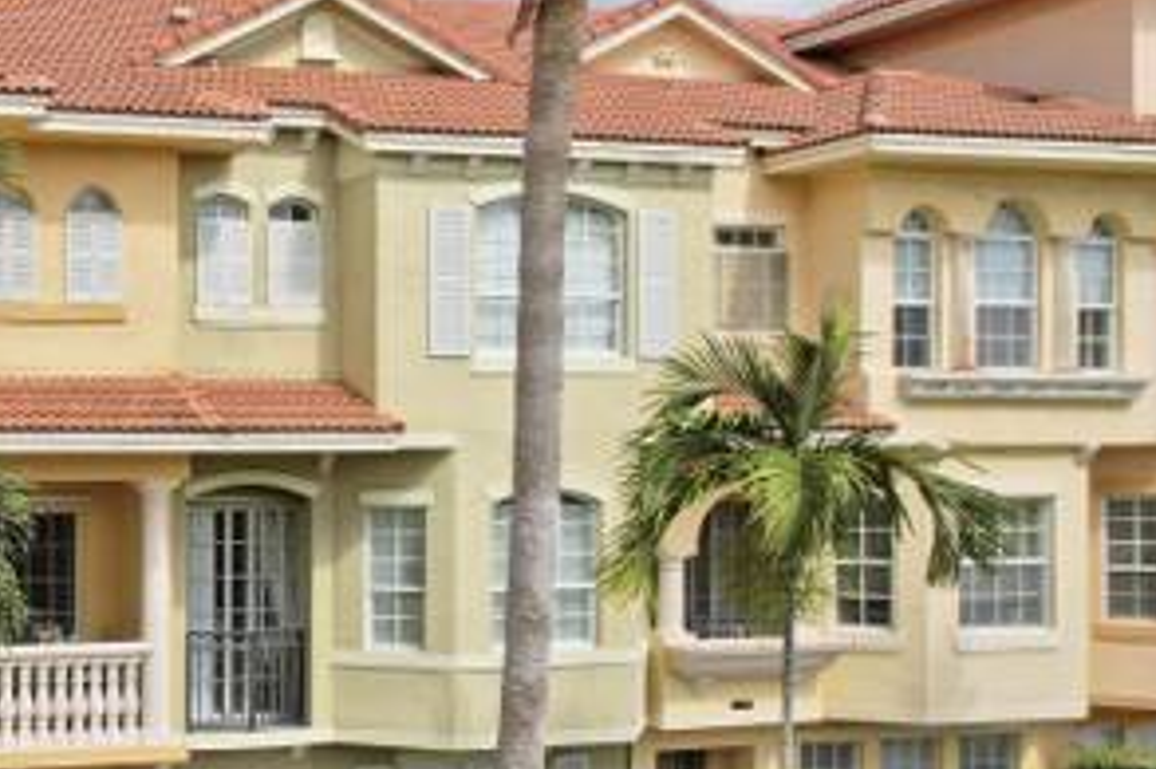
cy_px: 418
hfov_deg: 35.5
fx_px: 1540
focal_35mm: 48
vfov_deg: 28.0
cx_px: -99
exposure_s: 1/60
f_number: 2.8
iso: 130
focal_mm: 8.38
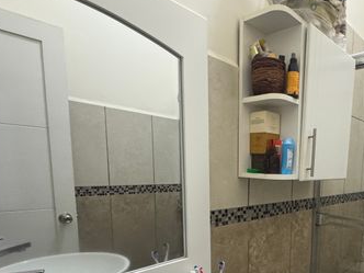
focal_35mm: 27
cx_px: 282
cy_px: 212
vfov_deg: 48.9
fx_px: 284
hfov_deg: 60.9
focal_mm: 2.22
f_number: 2.2
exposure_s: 1/60
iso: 640
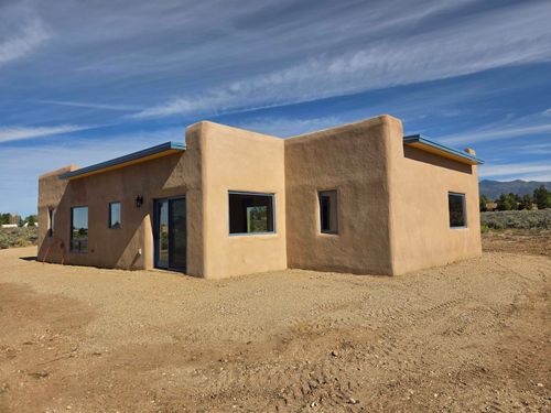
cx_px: 276
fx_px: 366
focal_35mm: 23
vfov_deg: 58.9
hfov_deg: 73.9
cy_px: 206
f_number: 1.8
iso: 80
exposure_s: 1/7595
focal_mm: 5.4
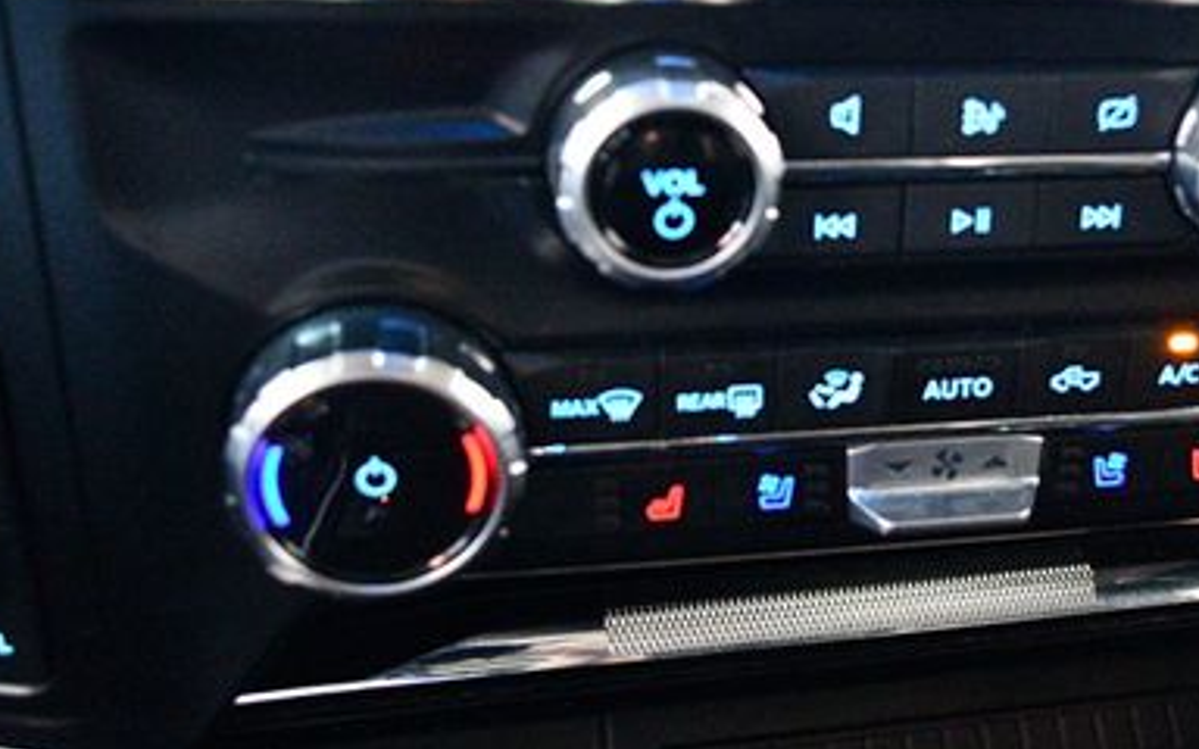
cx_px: 865
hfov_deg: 38.8
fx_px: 1667
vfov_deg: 25.3
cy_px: 321
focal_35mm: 51
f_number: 3.8
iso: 12800
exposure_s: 1/40
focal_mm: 20
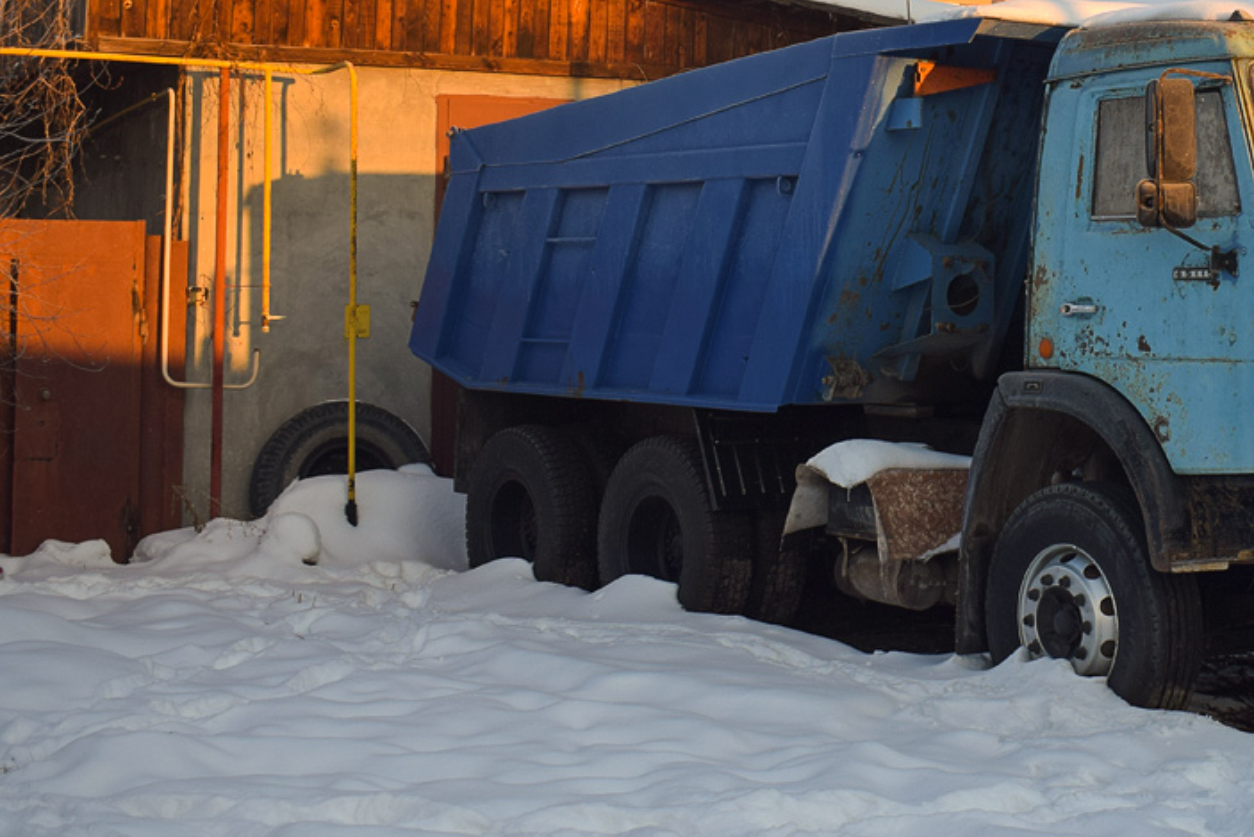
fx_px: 2050
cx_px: 1065
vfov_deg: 22.7
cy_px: 134
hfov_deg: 32.7
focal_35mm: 59
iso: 100
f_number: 5.6
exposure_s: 1/160
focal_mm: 23
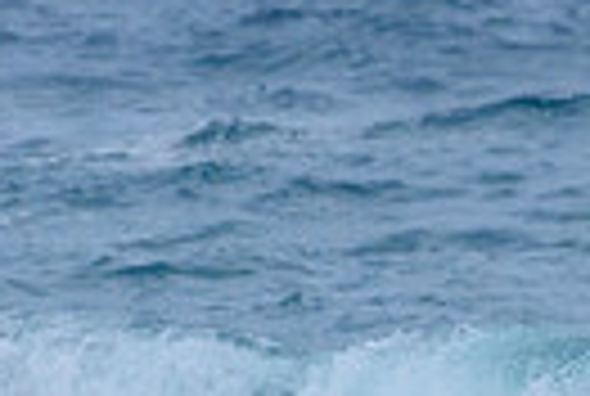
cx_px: 1251
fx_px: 44400
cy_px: 614
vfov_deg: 0.5
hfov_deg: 0.8
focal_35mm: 2703
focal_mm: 500
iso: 2500
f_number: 5.6
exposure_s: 1/2000
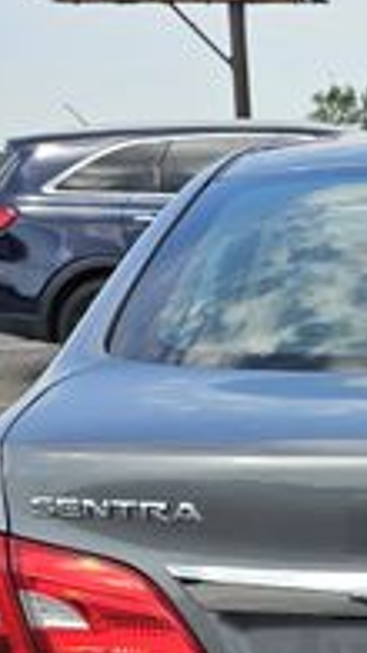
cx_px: 527
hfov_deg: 13.9
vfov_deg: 25.3
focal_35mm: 82
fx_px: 1421
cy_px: 566
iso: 10
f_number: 1.7
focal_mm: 6.3
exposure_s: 1/420
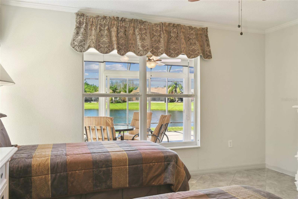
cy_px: 100
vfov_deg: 43.6
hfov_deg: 61.9
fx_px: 248
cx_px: 149
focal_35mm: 30
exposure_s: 1/50
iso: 100
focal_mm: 20
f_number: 7.1
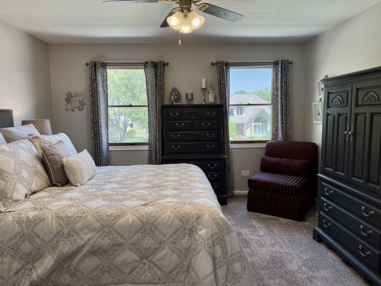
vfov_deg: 56.8
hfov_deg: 71.6
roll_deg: +1.4
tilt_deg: -6.3
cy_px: 143
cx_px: 190
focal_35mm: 24
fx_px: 264
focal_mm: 6.76
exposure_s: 1/211
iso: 200
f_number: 1.78
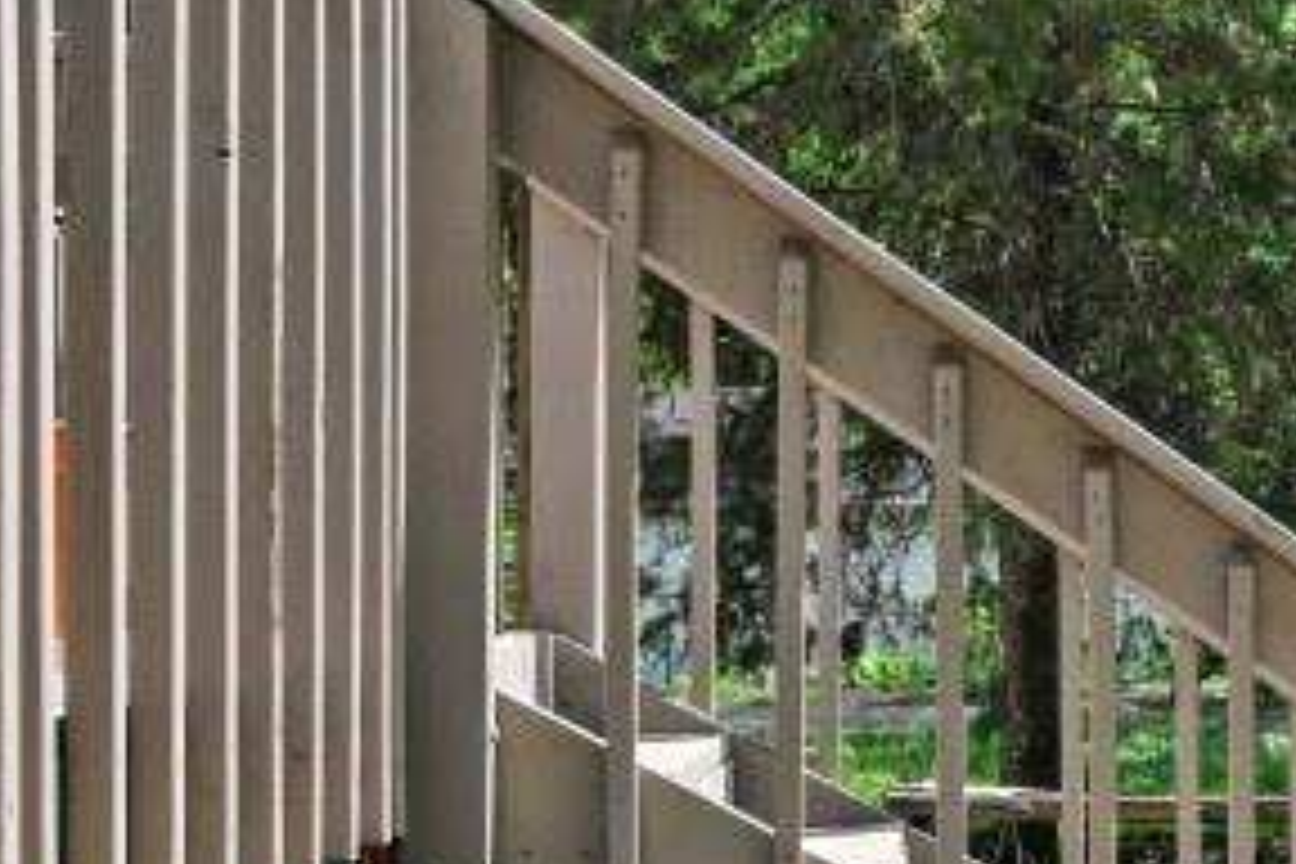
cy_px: 508
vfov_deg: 18.7
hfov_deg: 19.7
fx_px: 2628
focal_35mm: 73
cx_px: 2380
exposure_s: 1/320
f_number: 6.3
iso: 100
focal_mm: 14
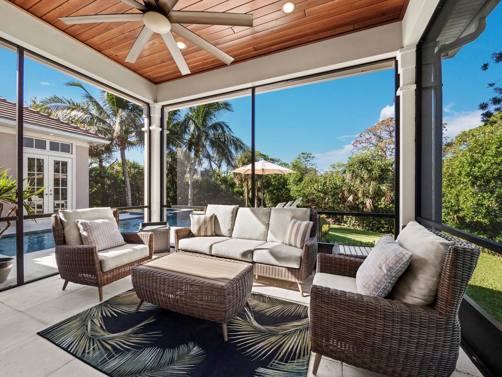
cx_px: 251
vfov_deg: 85.7
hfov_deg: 102.0
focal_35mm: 14
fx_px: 203
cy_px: 188
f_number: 7.1
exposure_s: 1/80
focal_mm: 7
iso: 400
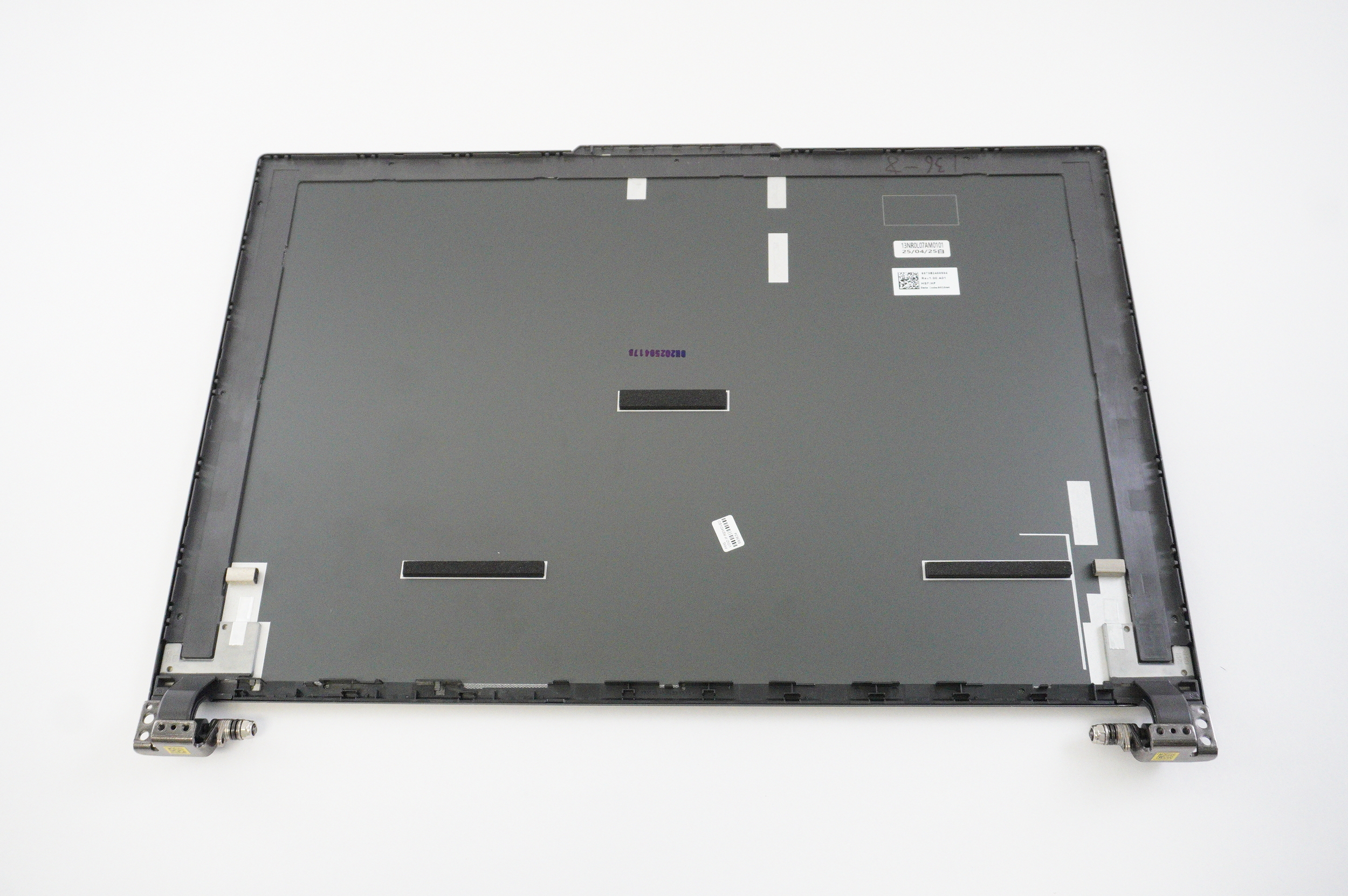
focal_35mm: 33
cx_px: 674
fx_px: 1235
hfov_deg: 57.3
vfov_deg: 39.9
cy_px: 448
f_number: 5.6
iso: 5000
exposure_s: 1/200
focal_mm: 22
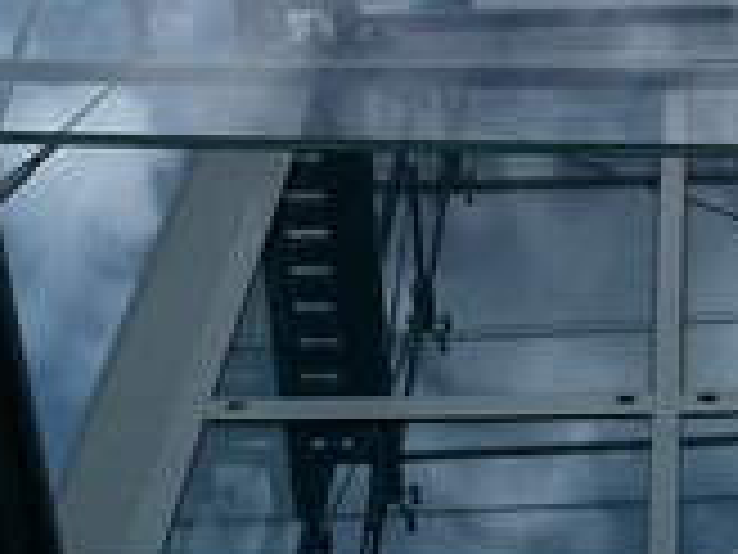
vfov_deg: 13.2
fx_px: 2281
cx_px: 742
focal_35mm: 107
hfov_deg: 17.9
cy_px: -236
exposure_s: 1/640
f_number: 4.2
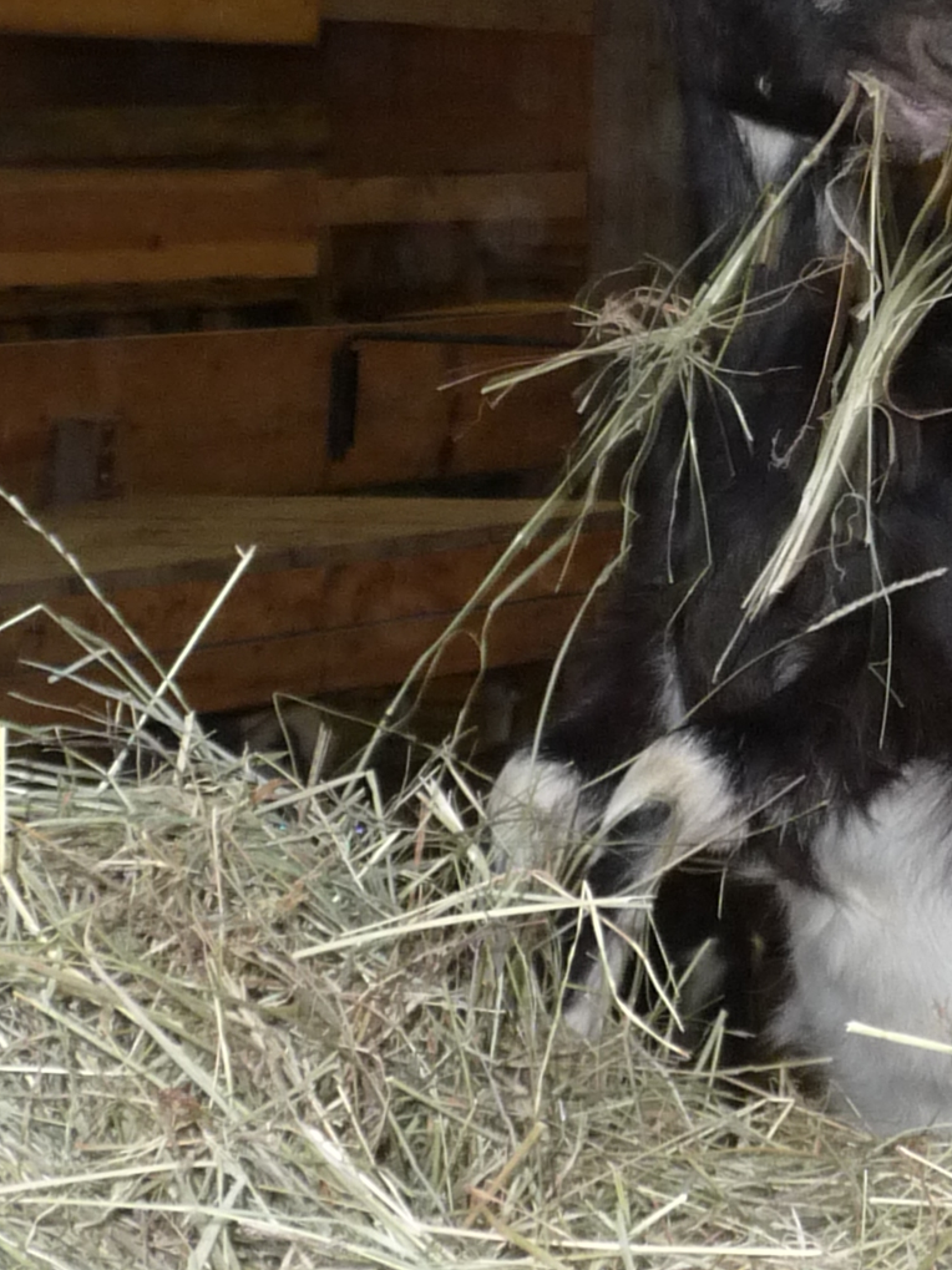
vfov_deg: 18.9
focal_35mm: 103
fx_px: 3778
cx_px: 978
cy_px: 314
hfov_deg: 14.1
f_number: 3.5
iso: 200
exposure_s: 1/30
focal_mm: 5.3
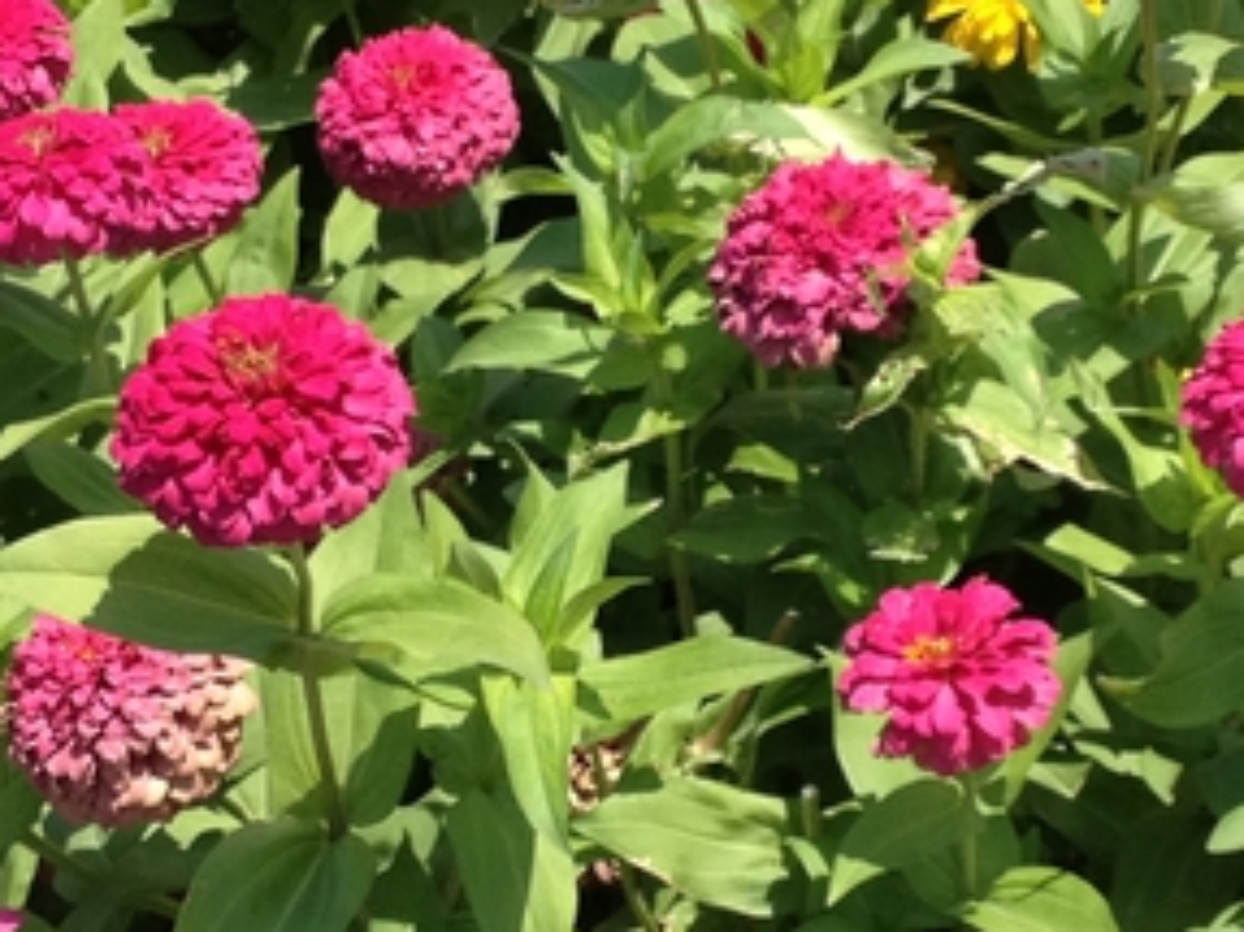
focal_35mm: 125
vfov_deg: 11.8
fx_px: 4490
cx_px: 650
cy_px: 529
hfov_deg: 15.8
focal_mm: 4.28
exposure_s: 1/1200
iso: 64
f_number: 2.4
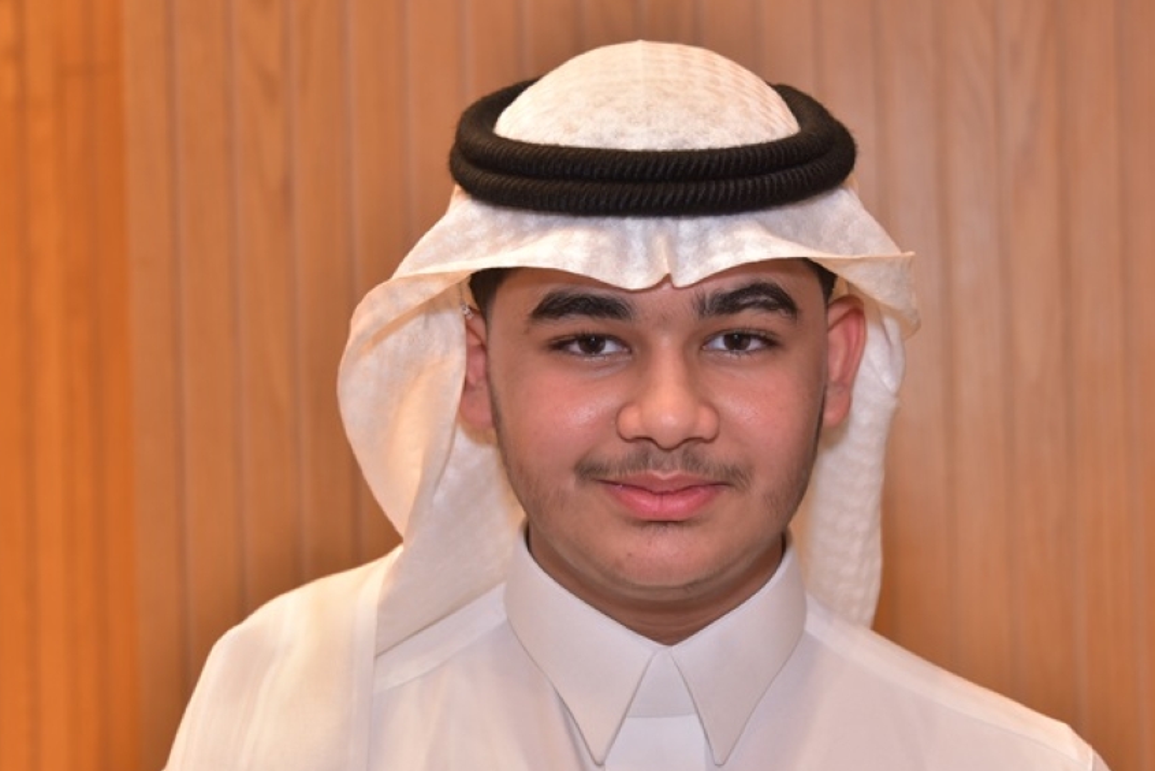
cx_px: 627
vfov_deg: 14.1
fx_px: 3113
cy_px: 419
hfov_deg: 21.0
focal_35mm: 97
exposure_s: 1/60
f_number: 6.3
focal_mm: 82
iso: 640
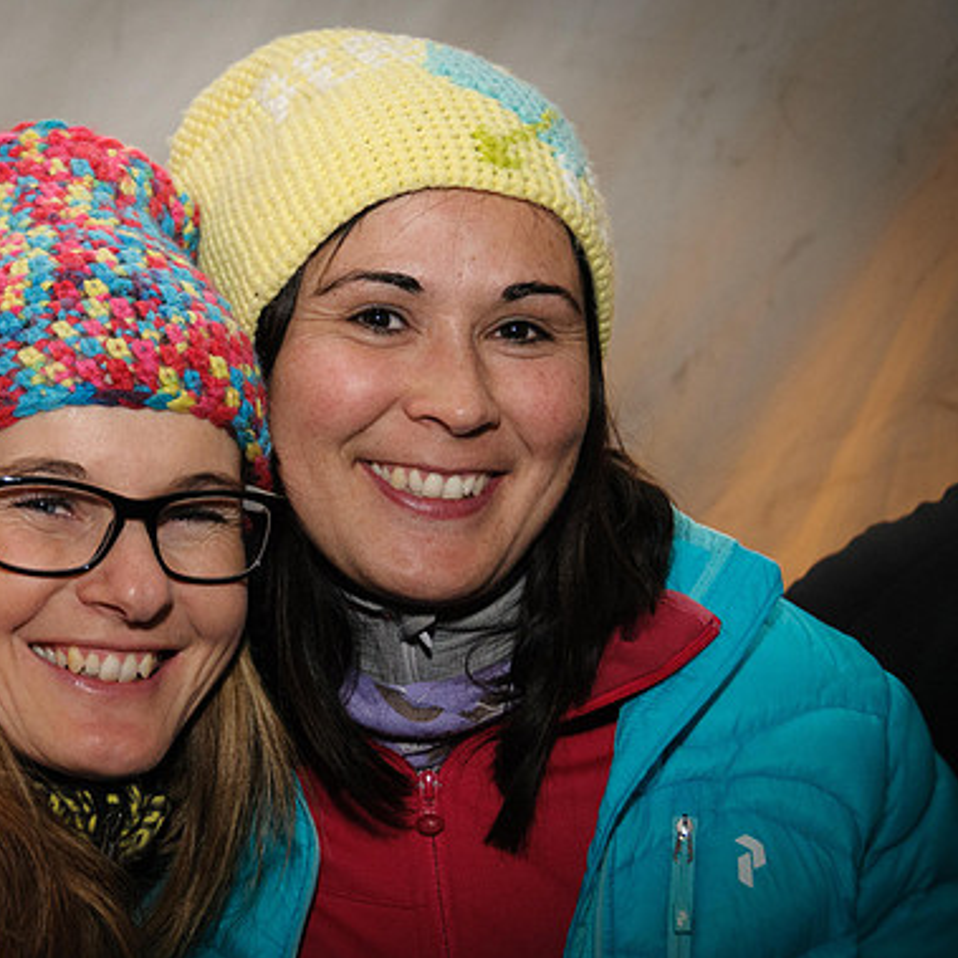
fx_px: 2317
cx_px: 255
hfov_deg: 23.2
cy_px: 484
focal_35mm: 74
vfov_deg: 23.4
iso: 800
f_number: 4.2
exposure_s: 1/50
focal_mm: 38
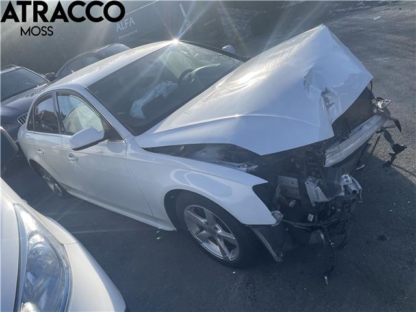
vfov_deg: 53.1
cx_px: 208
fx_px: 312
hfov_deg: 67.3
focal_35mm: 26
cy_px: 156
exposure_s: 1/1825
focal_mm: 4.2
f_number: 1.6
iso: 32
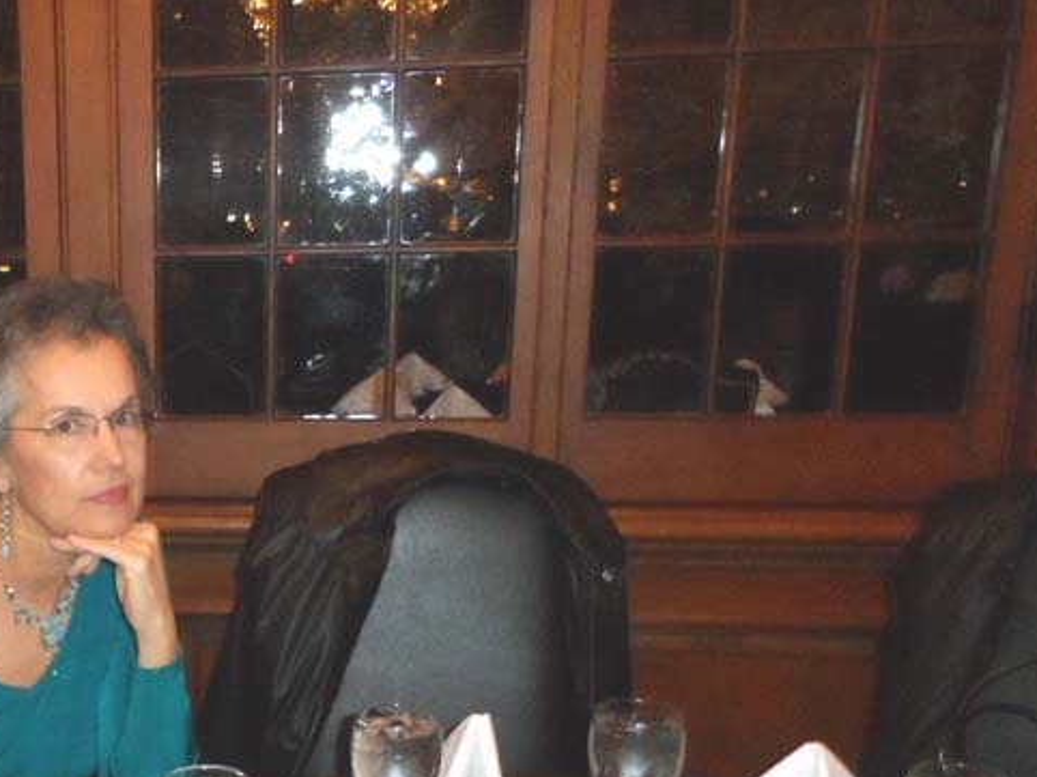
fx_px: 1527
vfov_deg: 27.6
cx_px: 37
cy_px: 684
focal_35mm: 51
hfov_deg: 34.6
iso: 400
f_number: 3.2
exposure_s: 1/15
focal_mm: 4
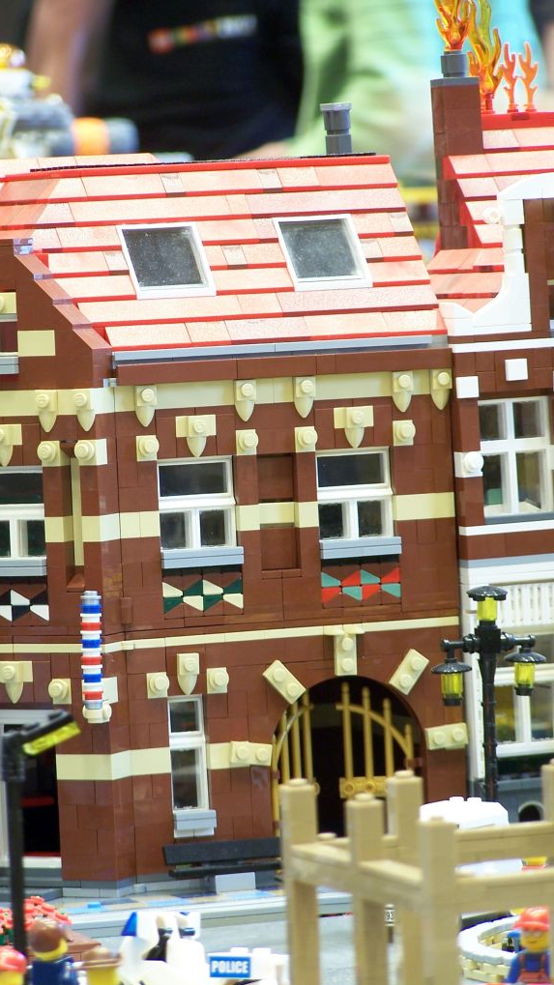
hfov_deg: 6.6
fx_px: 4833
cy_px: 494
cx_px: 214
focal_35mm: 185
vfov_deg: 11.6
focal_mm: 28
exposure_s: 1/3
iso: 80
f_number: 3.2
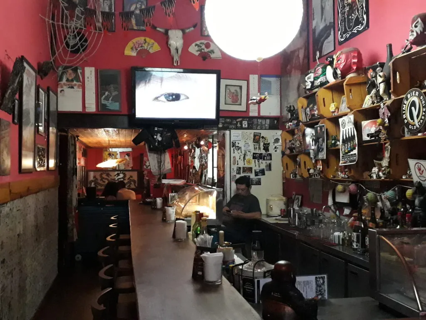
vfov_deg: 51.4
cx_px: 213
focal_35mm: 27
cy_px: 160
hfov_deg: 65.3
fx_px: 332
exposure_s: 1/15
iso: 640
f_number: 1.9
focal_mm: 3.6
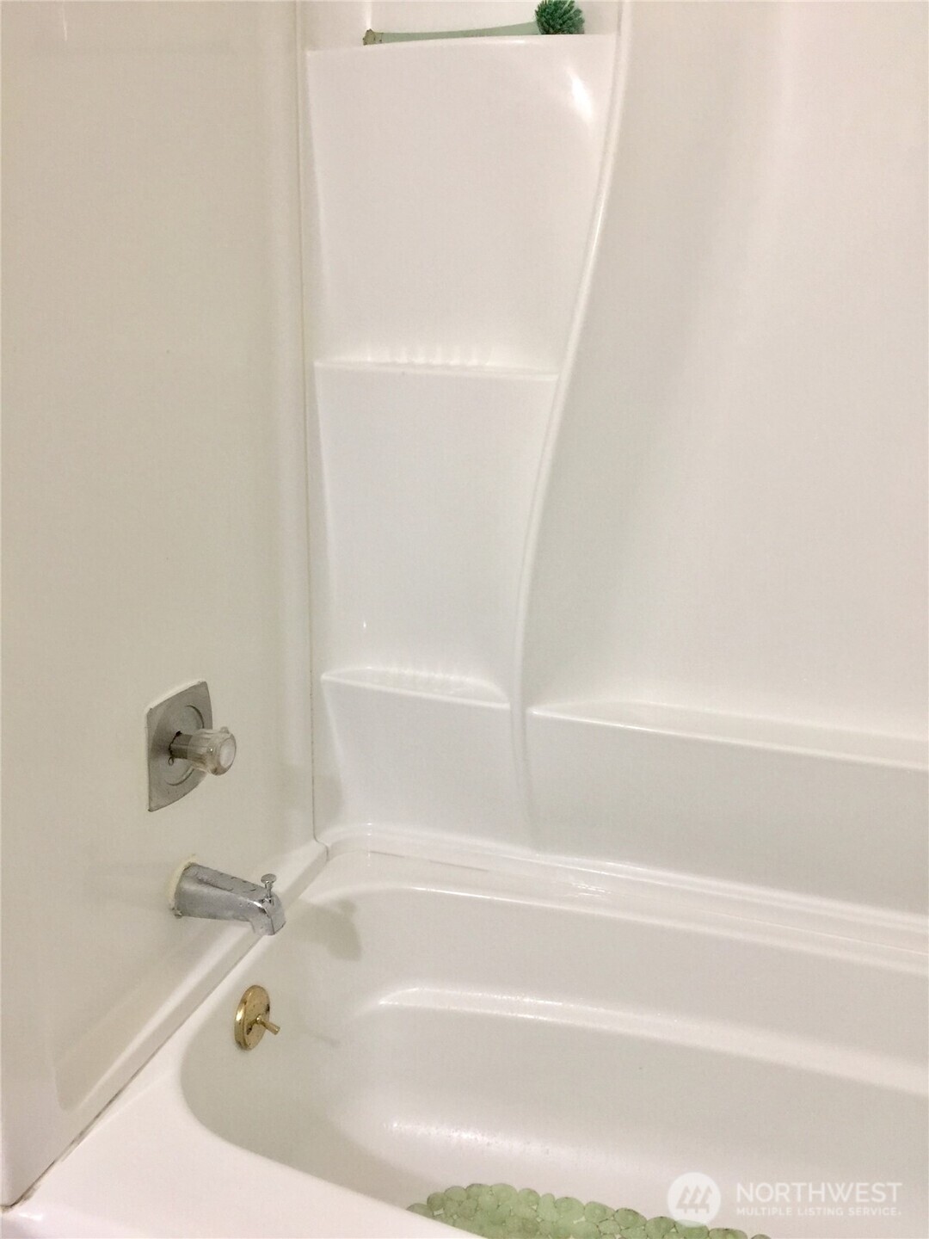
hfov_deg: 48.2
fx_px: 1038
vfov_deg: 61.7
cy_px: 620
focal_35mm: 29
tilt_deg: -15.4
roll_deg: -0.9
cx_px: 464
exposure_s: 1/15
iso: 64
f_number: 2.2
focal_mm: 4.15
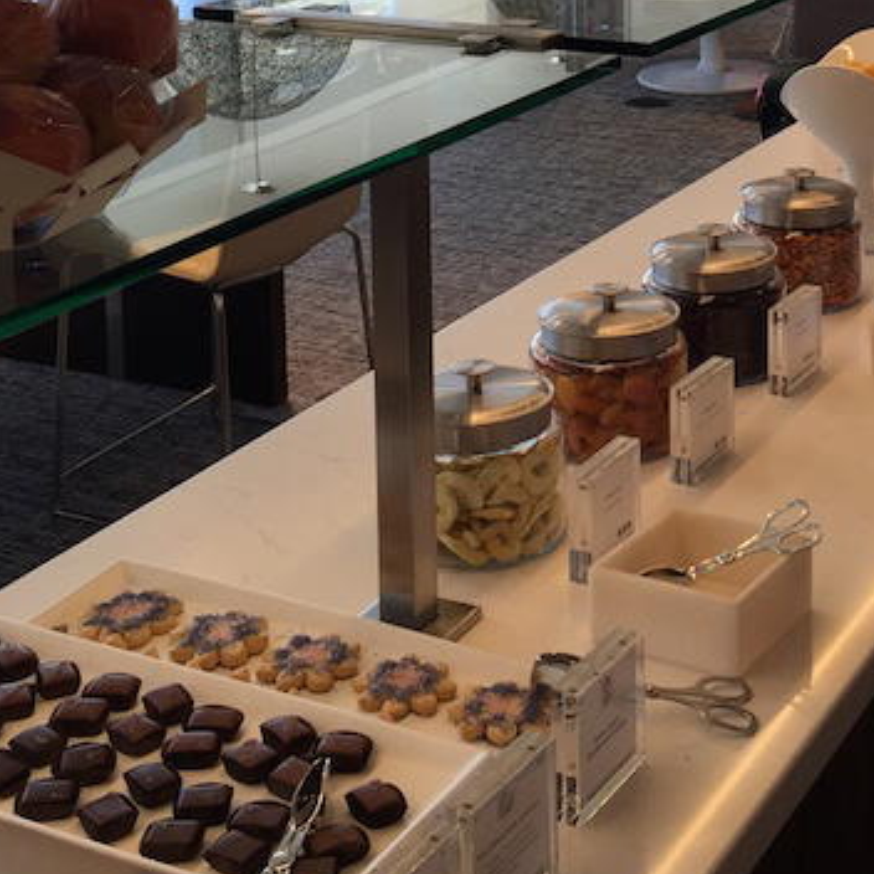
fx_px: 1942
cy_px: -96
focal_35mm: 68
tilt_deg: -7.8
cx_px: 690
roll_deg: +1.2
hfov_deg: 25.0
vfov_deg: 23.7
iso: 32
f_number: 2.2
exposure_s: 1/120
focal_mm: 4.15
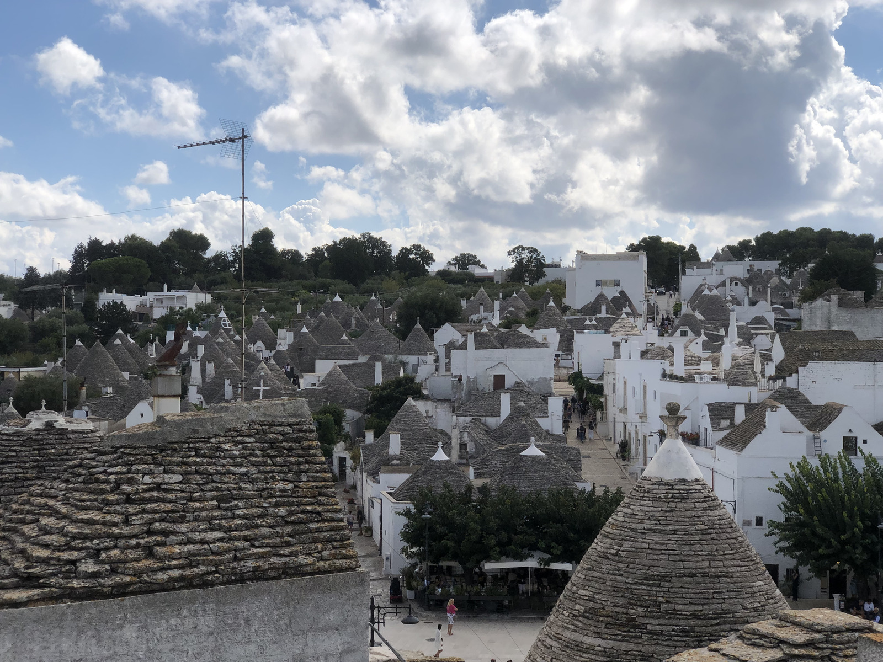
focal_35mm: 52
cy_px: 331
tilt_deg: +0.5
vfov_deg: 28.0
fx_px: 1326
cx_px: 442
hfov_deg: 36.8
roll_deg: +0.7
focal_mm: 6
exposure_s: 1/2288
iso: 16
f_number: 2.4
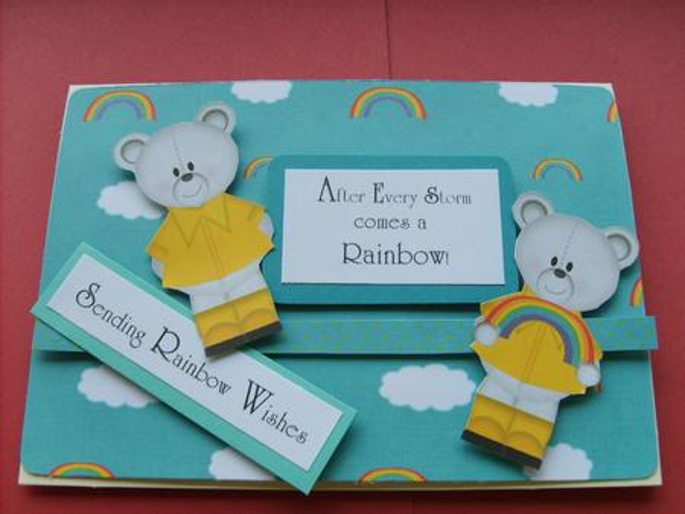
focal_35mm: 35
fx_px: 693
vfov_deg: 40.7
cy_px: 257
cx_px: 342
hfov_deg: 52.6
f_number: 2.8
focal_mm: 5.8
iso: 50
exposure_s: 1/45
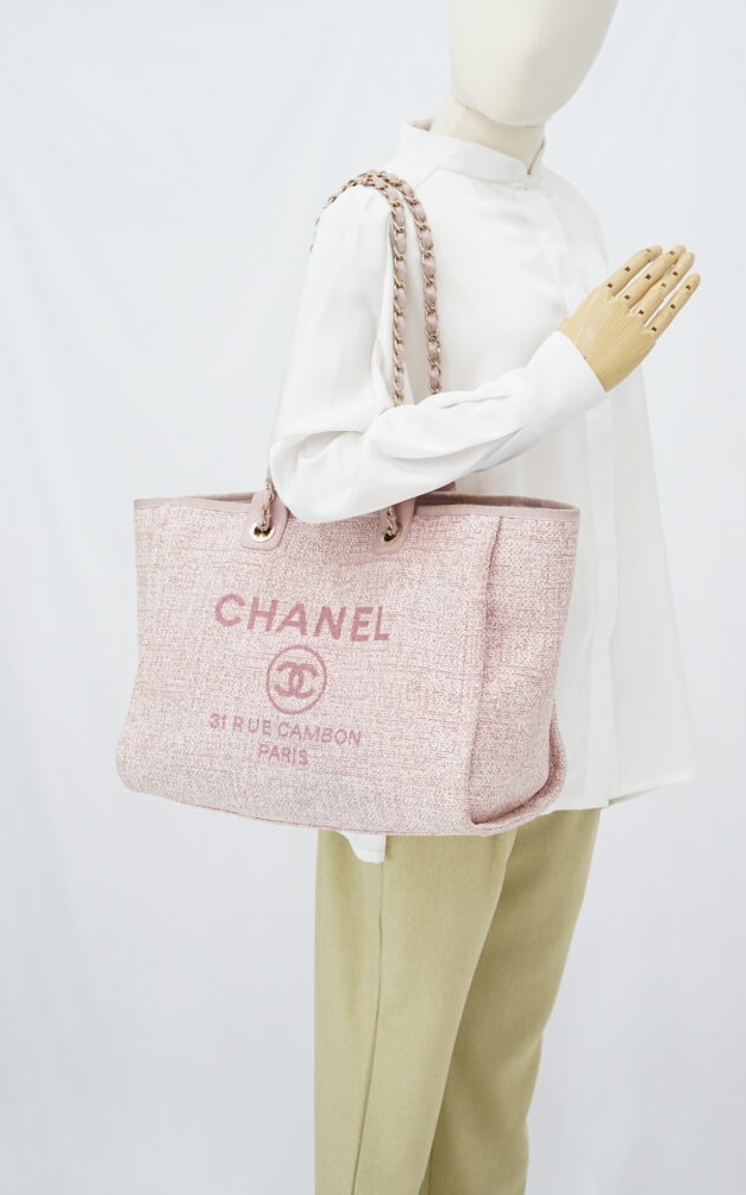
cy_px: 603
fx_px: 1693
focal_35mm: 52
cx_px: 385
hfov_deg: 24.9
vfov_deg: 38.9
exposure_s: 1/8
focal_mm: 50
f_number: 6.3
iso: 640
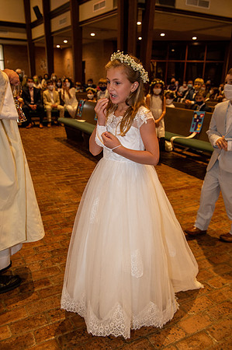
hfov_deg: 41.0
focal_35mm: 32
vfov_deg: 58.8
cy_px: 175
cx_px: 116
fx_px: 310
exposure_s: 1/125
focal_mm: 32
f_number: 5
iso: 1600
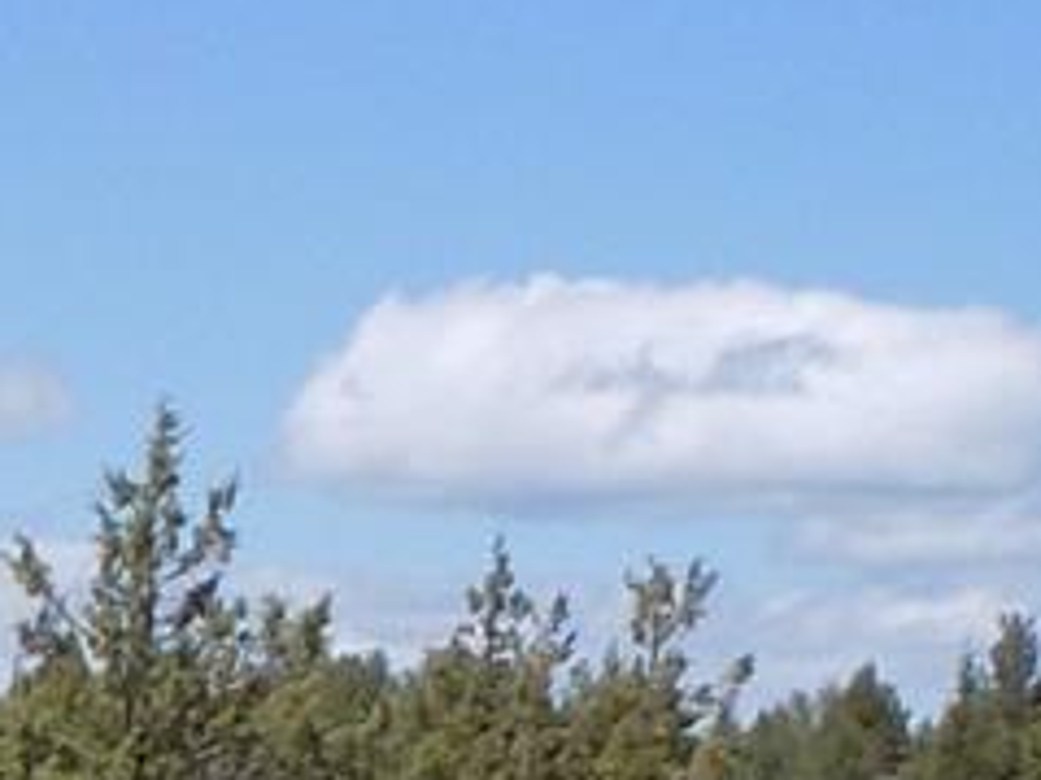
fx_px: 6973
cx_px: -1446
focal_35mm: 232
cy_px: 2057
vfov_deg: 6.1
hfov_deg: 7.9
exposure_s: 1/1250
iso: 80
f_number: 3.5
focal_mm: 6.6
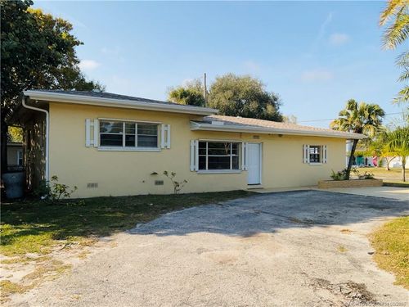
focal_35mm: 29
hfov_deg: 61.7
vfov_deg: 48.2
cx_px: 204
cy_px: 154
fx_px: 343
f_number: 1.8
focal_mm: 3
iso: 16
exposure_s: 1/2959
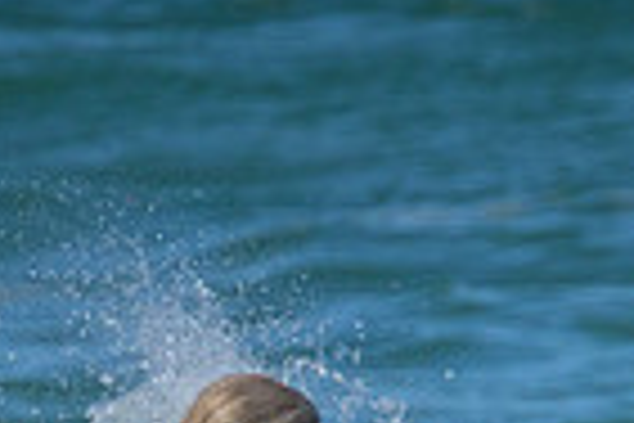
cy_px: 857
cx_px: 495
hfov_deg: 0.6
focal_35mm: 3284
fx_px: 57830
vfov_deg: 0.4
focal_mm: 800
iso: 2500
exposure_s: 1/2000
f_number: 11
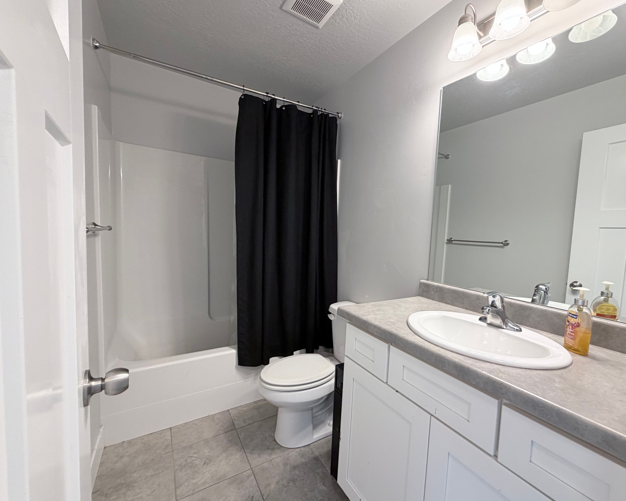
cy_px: 252
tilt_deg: -4.3
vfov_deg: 84.0
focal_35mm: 15
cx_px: 343
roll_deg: -2.6
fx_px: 278
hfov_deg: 96.5
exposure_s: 1/60
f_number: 2.2
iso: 200
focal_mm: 2.22
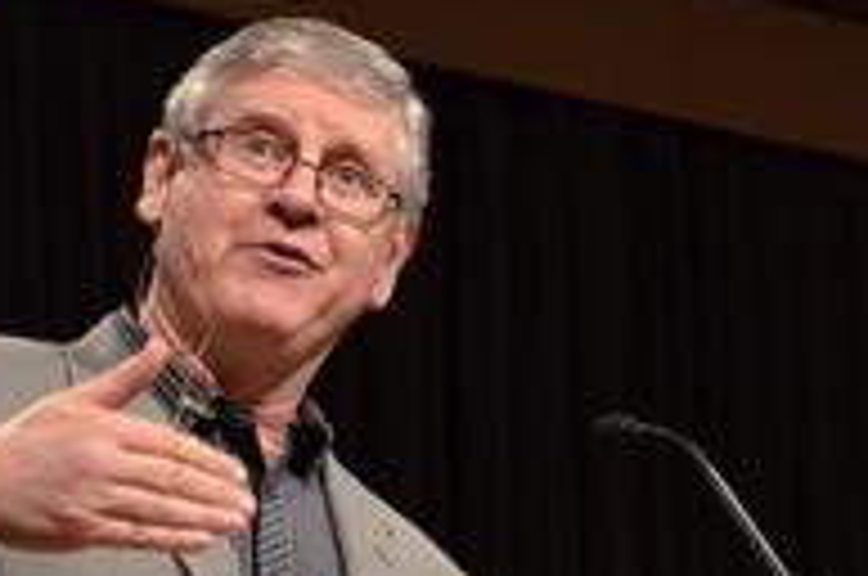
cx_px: 517
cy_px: 626
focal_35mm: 182
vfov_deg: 7.5
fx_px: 4381
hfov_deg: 11.3
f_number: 6.3
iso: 2500
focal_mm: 52
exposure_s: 1/320
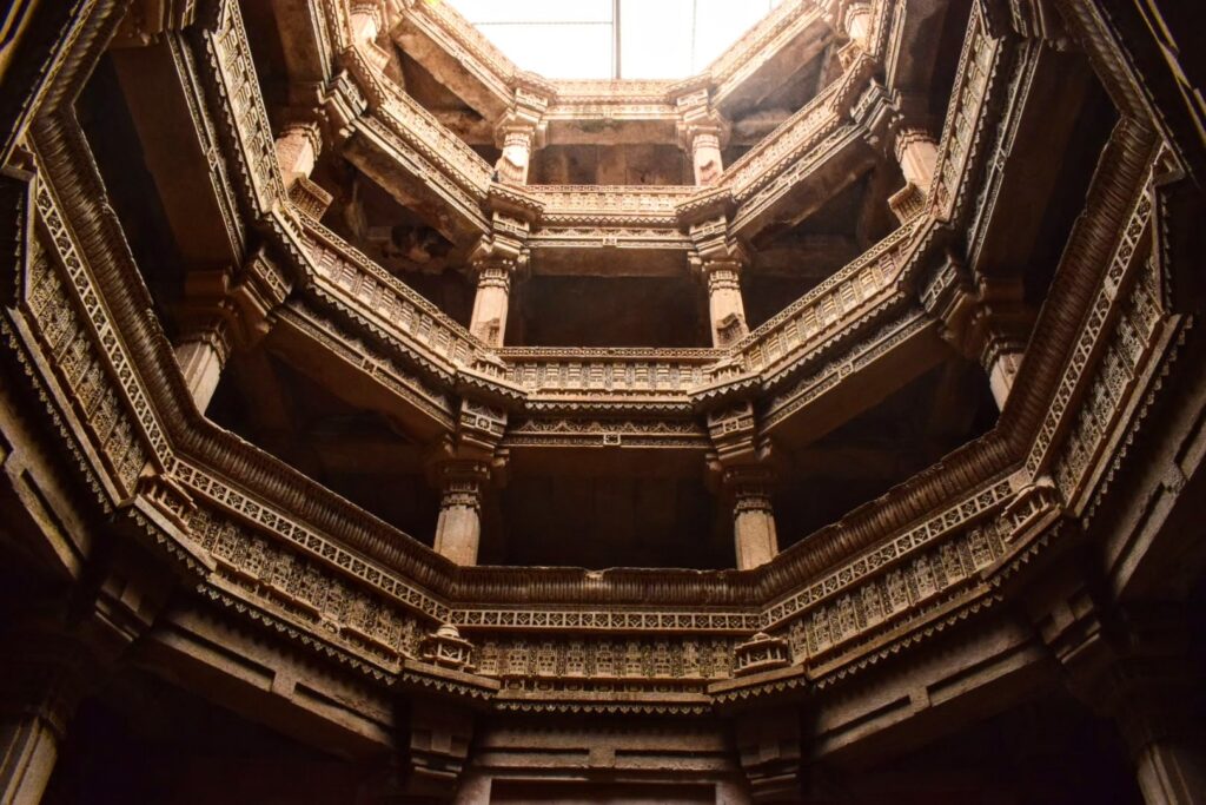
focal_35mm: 27
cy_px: 402
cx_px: 603
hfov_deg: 67.4
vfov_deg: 47.9
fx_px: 905
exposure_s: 1/40
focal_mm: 18
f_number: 10
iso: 1600
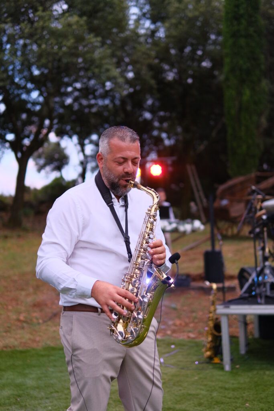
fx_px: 514
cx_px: 137
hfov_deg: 29.9
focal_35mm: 45
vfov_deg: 43.6
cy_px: 206
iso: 640
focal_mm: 30
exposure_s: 1/450
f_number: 1.4
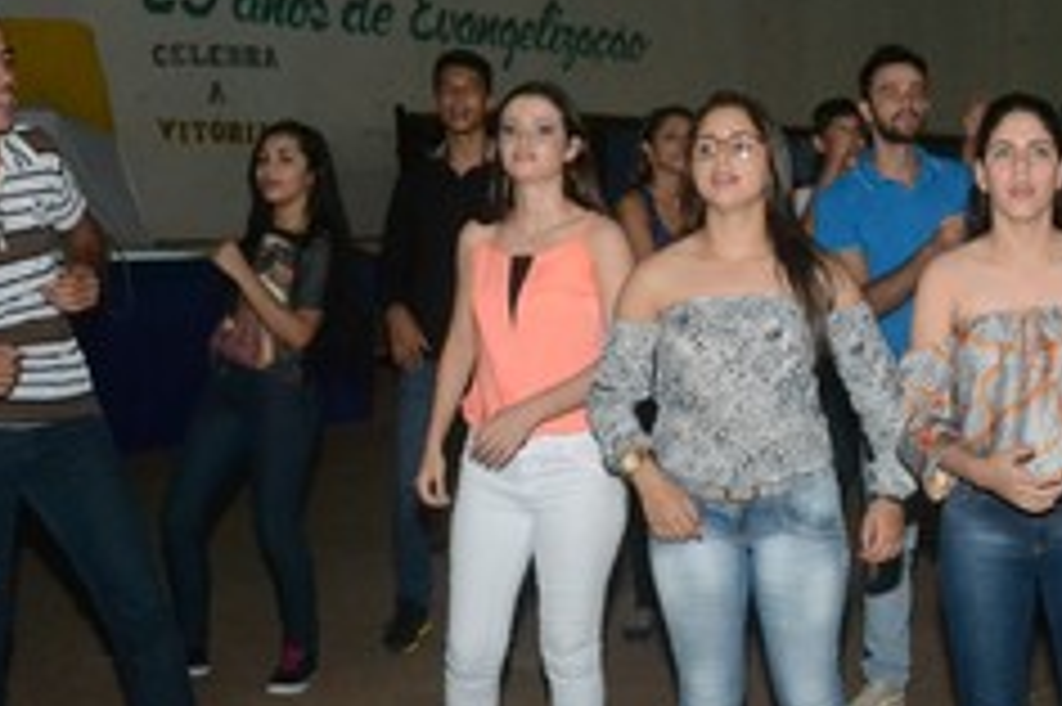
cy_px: 360
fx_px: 1857
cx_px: 909
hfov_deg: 30.8
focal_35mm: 63
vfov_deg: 21.5
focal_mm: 22
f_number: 3.8
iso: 3200
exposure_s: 1/160
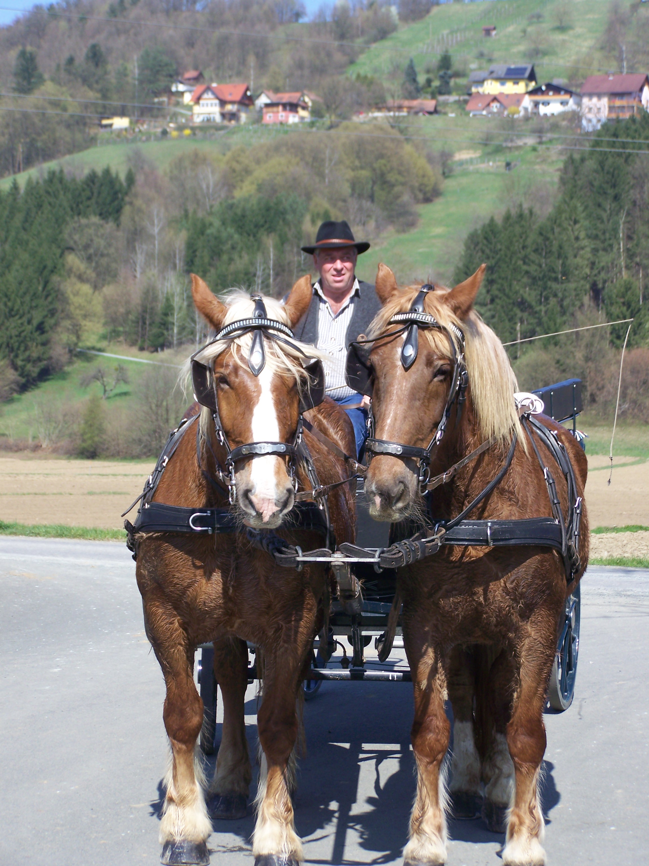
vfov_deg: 18.7
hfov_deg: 14.1
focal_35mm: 105
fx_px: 2625
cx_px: 324
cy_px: 433
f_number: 3.2
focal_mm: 17.5
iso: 64
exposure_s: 1/500
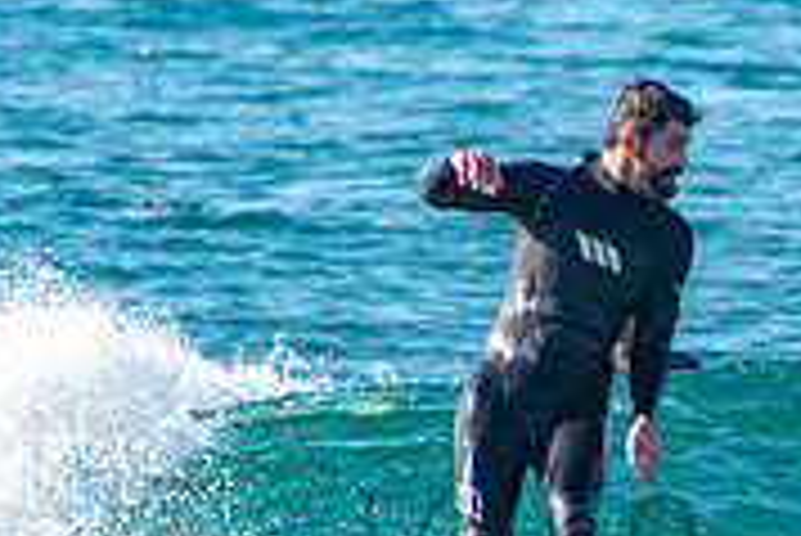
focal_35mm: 1957
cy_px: 525
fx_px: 43578
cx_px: 824
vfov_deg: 0.7
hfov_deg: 1.1
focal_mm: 400
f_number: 5.6
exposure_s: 1/1250
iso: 500
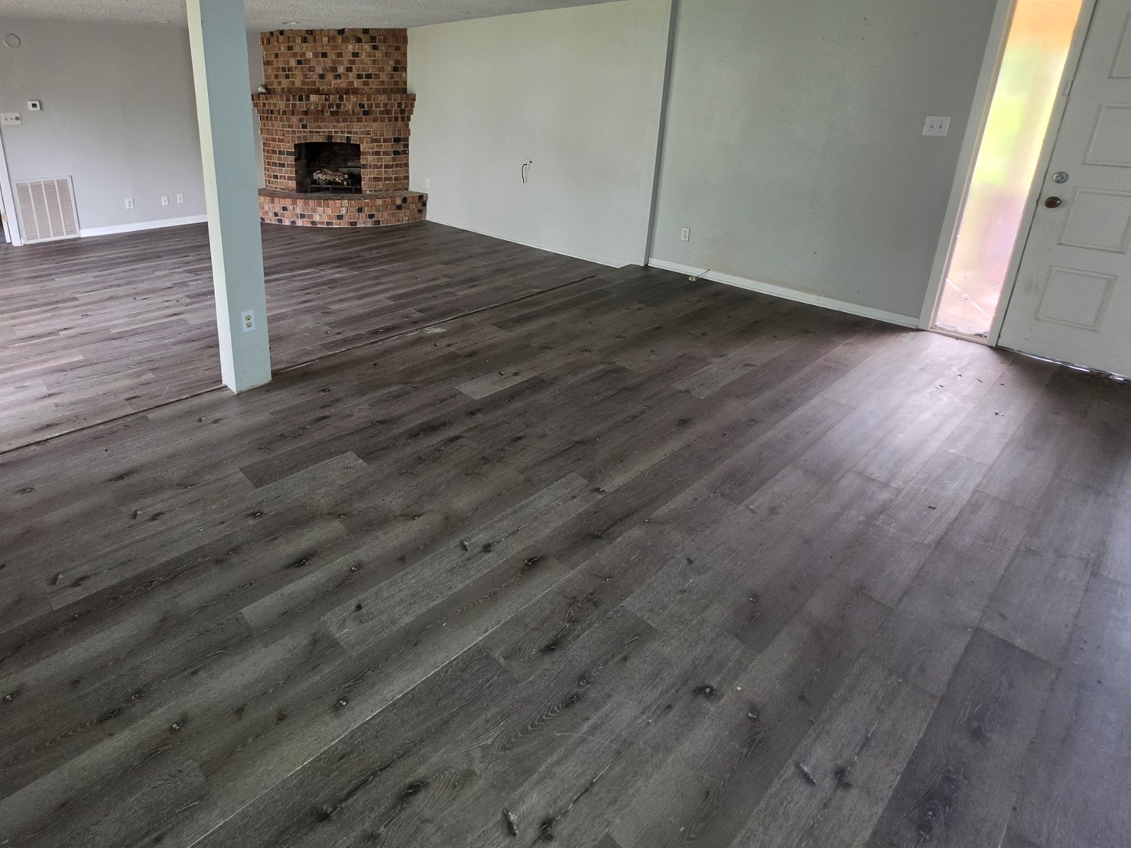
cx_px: 428
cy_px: 288
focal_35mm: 18
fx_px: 588
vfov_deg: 69.7
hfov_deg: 86.1
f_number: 1.9
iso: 200
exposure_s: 1/60
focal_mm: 2.2
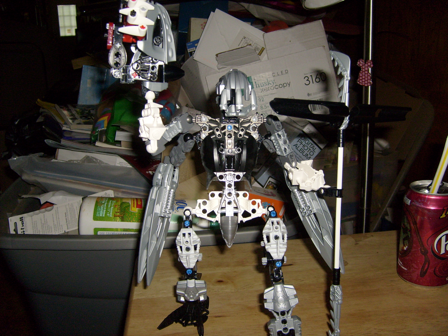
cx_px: 224
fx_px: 453
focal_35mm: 35
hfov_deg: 52.6
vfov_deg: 40.7
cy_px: 168
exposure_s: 1/45
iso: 100
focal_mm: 5.8
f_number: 2.8
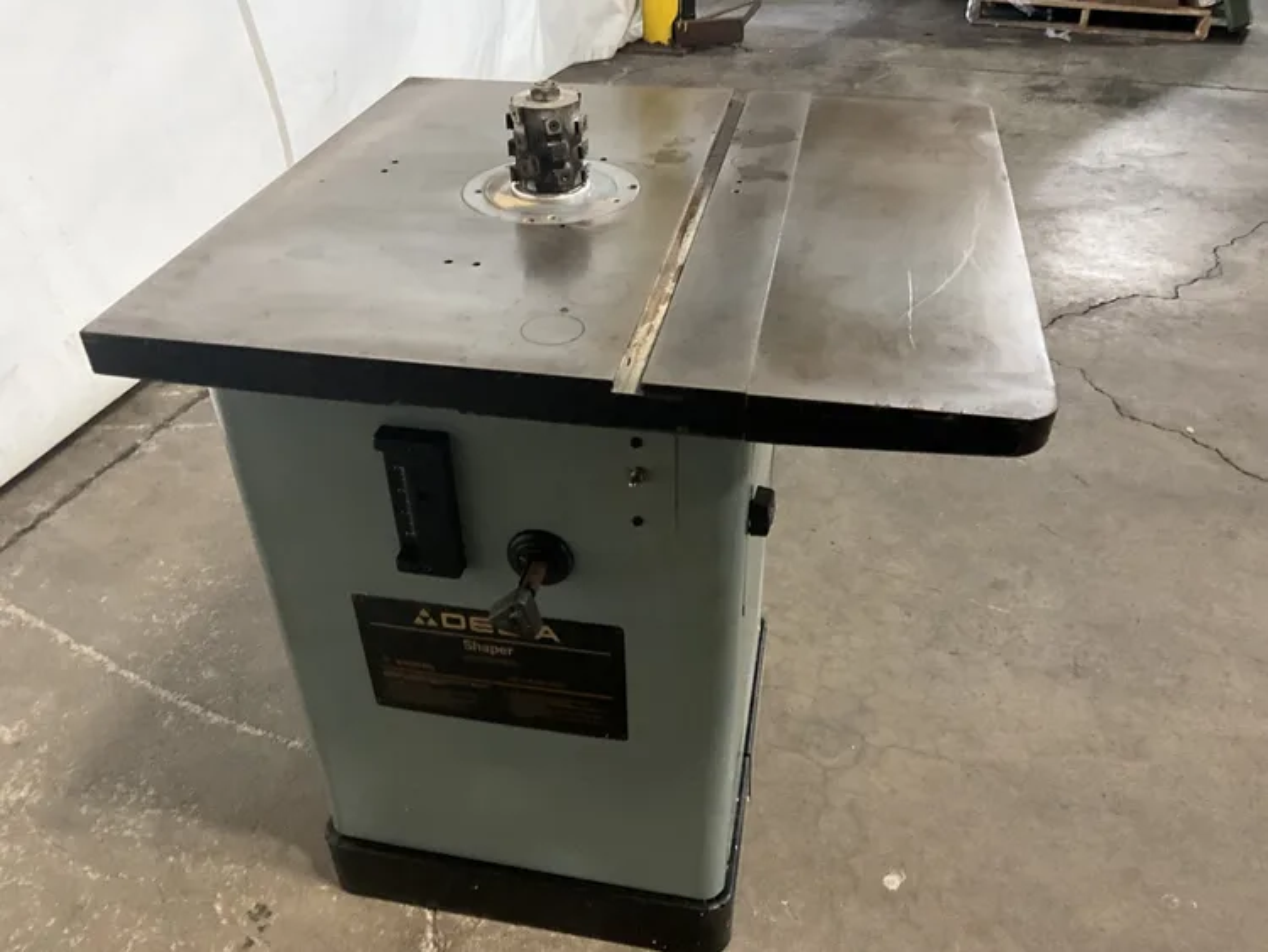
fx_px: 1063
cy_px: 476
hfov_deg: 61.6
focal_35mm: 29
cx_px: 634
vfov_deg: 48.3
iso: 320
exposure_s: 1/30
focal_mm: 3
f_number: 1.8
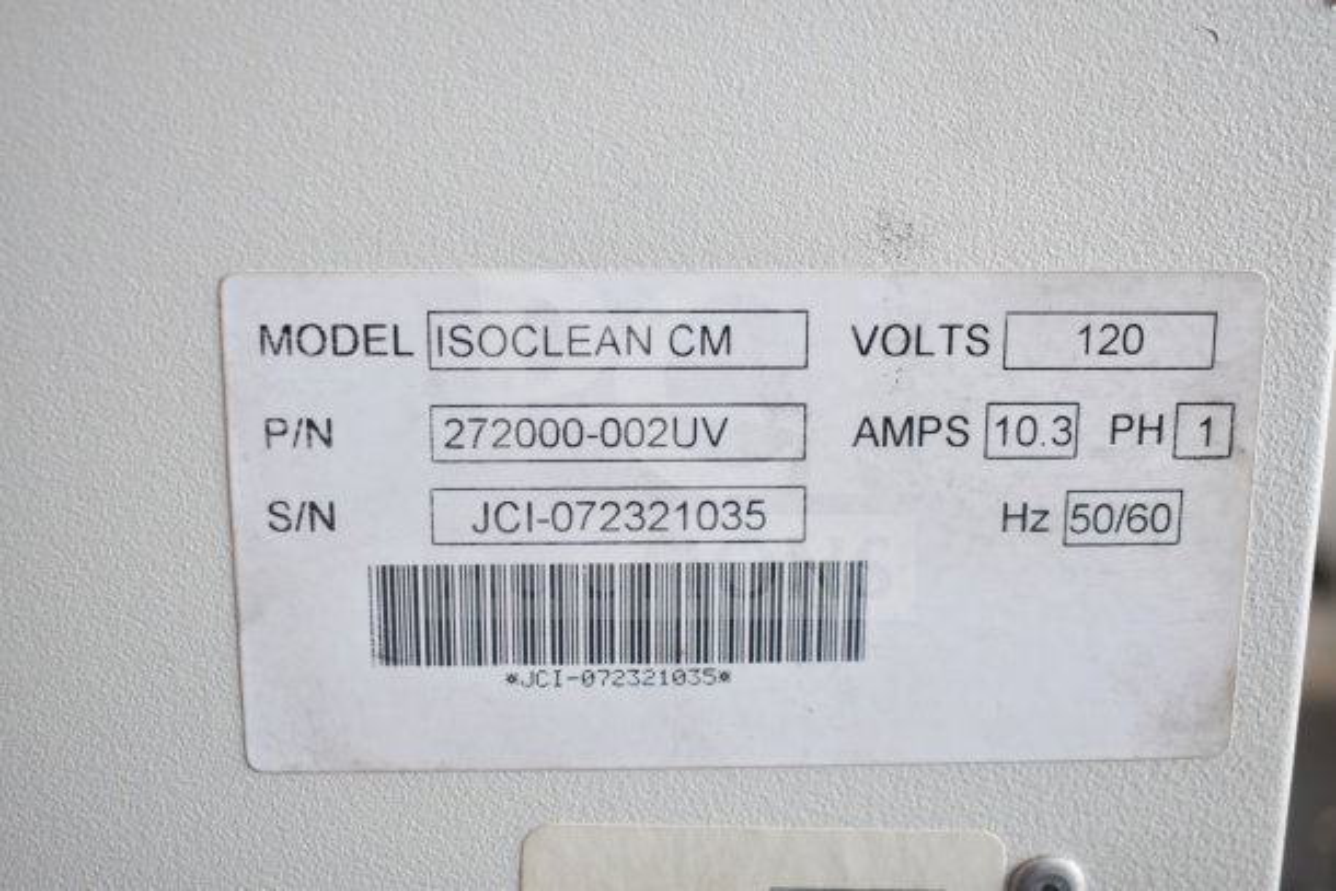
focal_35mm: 44
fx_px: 1615
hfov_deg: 45.0
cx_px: 668
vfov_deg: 30.9
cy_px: 446
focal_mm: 29
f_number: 4.2
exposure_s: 1/50
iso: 220
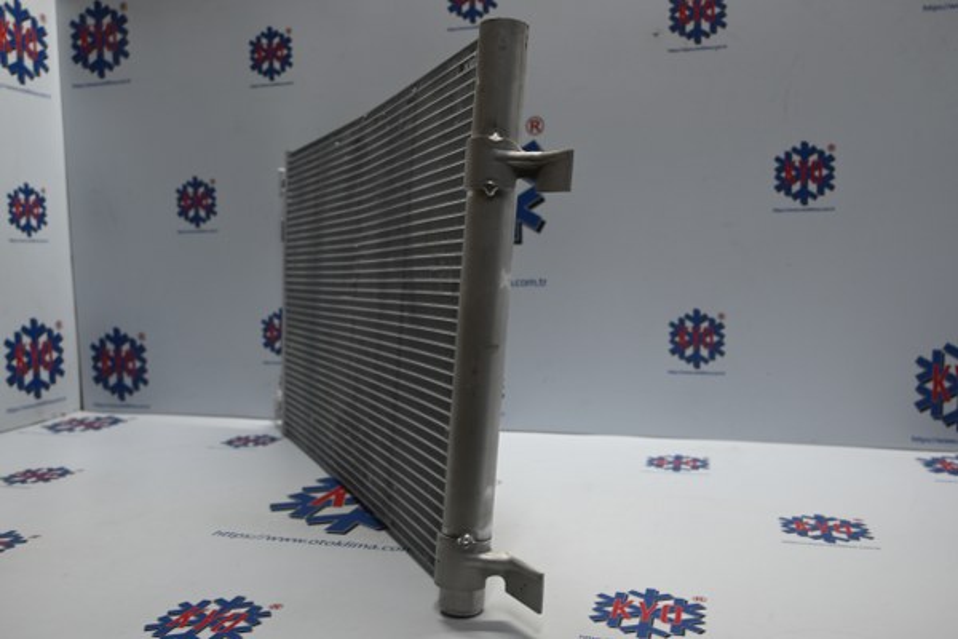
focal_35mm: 31
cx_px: 479
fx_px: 818
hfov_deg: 60.7
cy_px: 320
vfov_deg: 42.6
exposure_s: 1/30
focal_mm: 20.5
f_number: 3.8
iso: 160
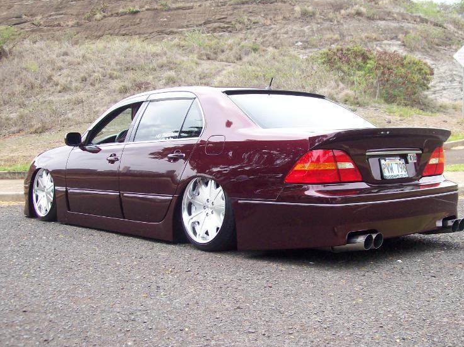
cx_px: 242
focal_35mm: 49
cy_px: 176
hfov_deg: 38.9
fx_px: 656
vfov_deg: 29.6
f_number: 3
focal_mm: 7.6
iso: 80
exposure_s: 1/253
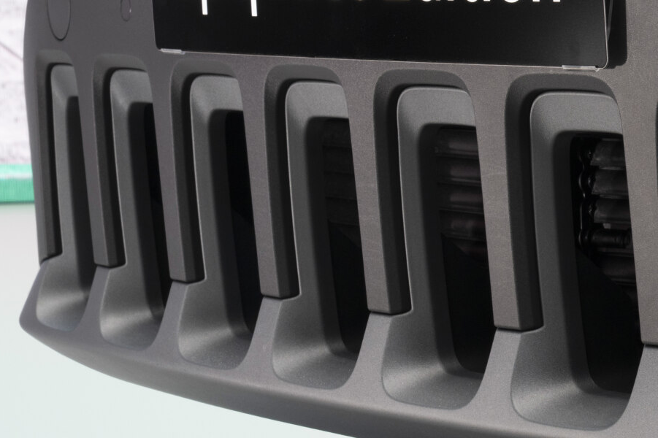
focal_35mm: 199
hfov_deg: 10.1
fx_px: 3636
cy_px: 203
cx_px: 839
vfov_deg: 6.9
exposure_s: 1/3
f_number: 16
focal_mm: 70
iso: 400
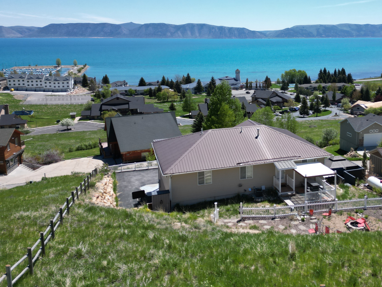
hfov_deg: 51.7
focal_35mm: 35
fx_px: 386
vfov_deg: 40.3
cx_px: 253
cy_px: 99
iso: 120
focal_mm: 6.72
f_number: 1.7
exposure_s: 1/3200
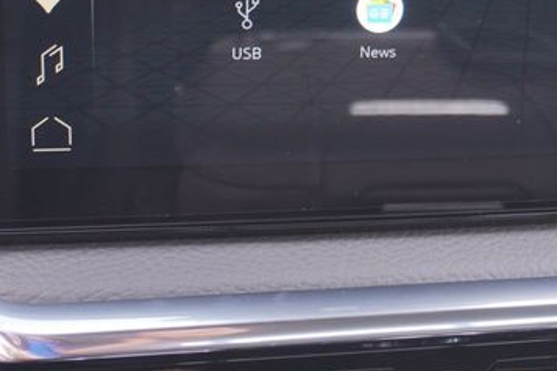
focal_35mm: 90
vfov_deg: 15.1
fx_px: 1399
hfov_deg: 22.2
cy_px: 97
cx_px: 437
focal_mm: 21
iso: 250
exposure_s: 1/60
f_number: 4
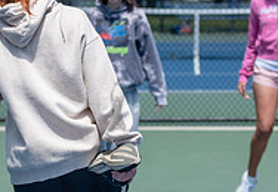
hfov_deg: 7.5
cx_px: 145
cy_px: 96
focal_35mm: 270
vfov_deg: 5.2
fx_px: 2109
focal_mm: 80
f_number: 4
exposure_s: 1/4000
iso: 400
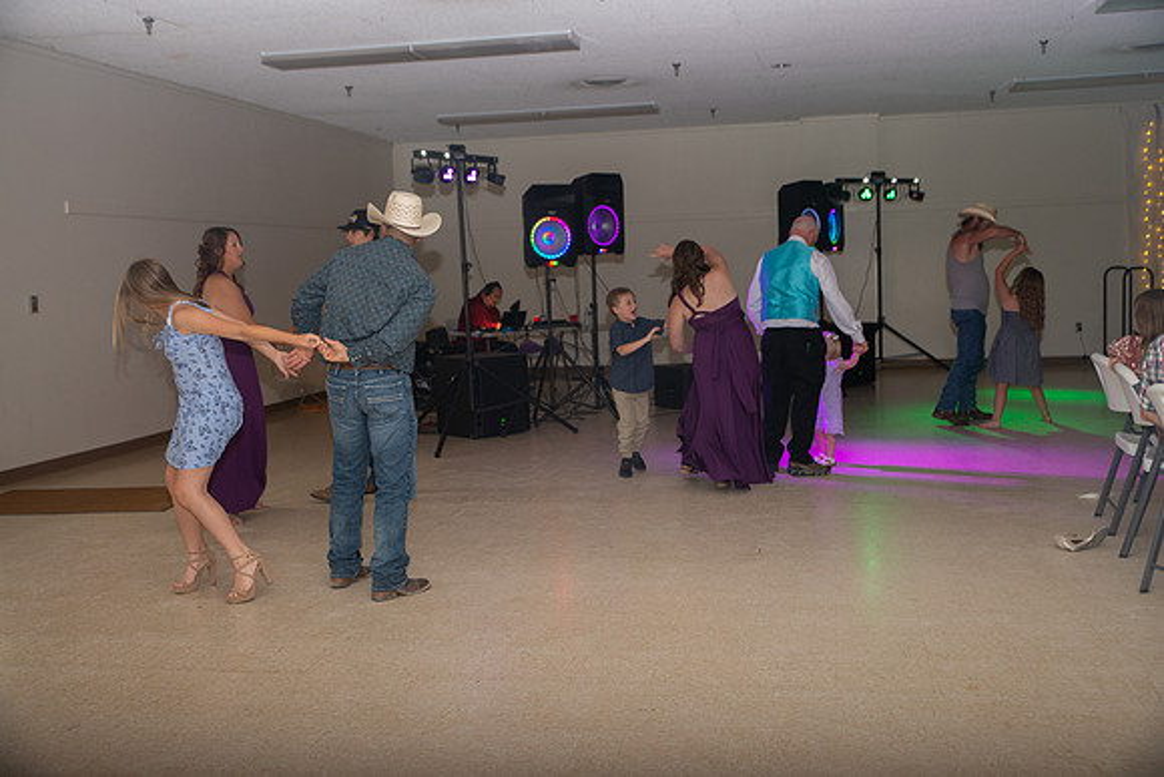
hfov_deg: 50.7
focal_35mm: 38
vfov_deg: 35.1
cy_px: 388
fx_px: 1229
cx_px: 582
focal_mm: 38
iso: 800
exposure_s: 1/125
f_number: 3.5
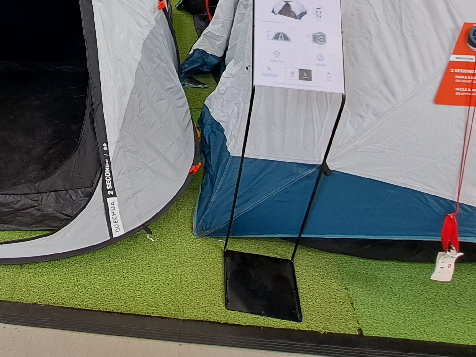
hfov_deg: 49.2
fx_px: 481
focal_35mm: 35
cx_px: 87
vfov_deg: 34.7
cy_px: -42
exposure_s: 1/50
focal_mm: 1.74
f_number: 2.2
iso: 50
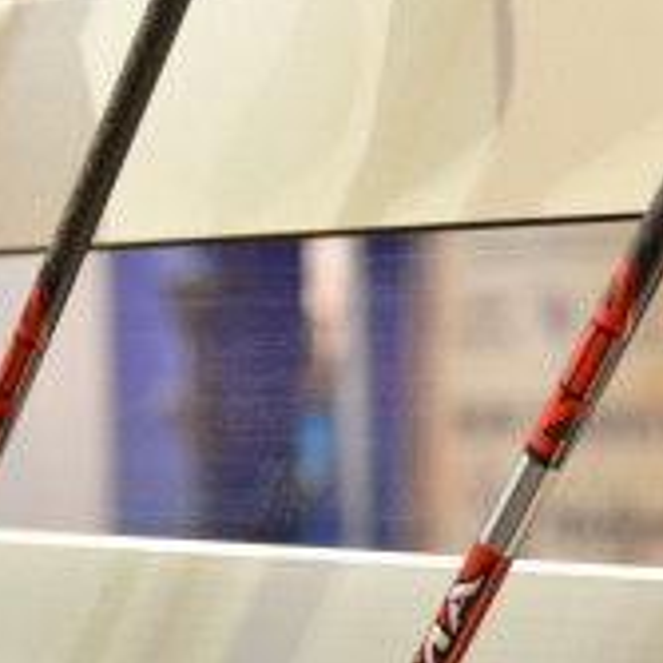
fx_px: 3164
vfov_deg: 11.9
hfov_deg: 11.9
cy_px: 570
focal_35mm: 146
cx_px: 143
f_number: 4
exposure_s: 1/45
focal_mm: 32
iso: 1100
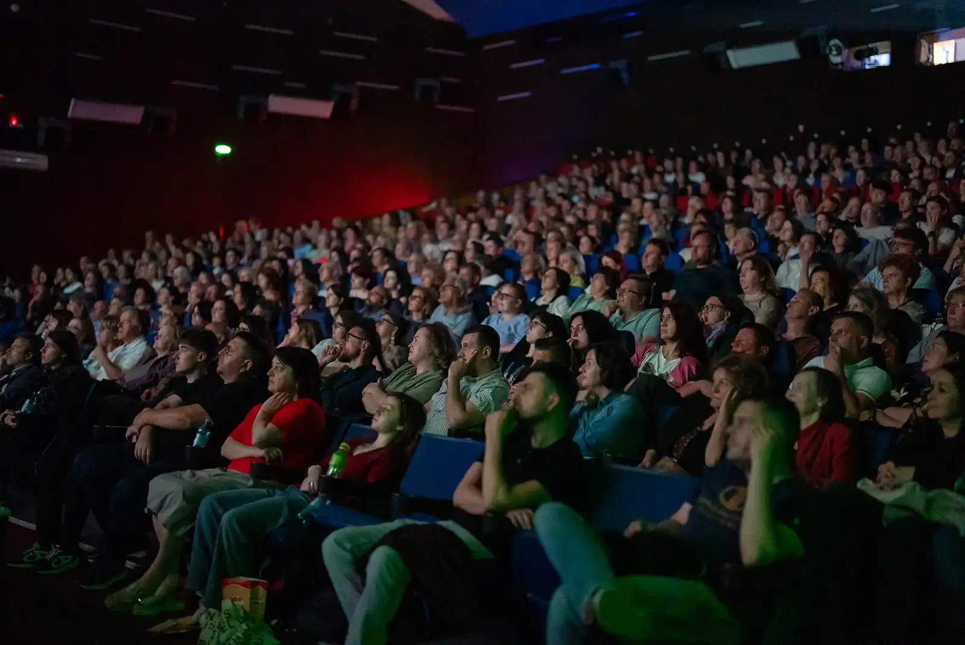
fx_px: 1341
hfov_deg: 39.6
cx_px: 482
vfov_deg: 27.0
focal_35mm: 50
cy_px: 322
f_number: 1.2
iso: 12800
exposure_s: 1/40
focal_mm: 50
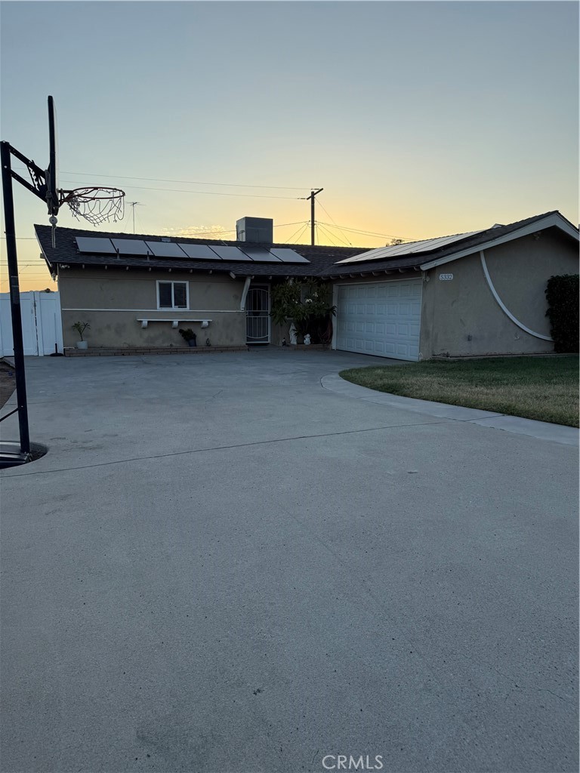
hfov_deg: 56.8
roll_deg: -0.9
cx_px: 290
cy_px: 386
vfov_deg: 71.6
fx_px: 536
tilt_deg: -8.1
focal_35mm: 24
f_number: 1.78
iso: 80
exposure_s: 1/2000
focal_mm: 6.76
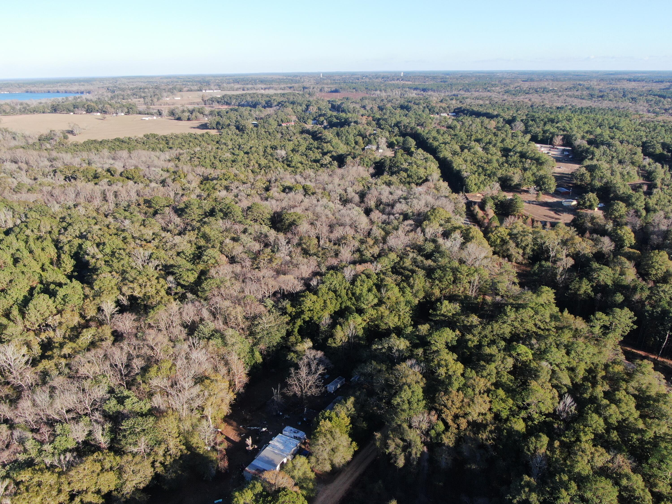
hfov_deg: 71.6
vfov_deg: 56.8
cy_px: 252
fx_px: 466
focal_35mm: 24
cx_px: 336
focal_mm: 4.39
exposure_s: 1/500
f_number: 2.8
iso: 100
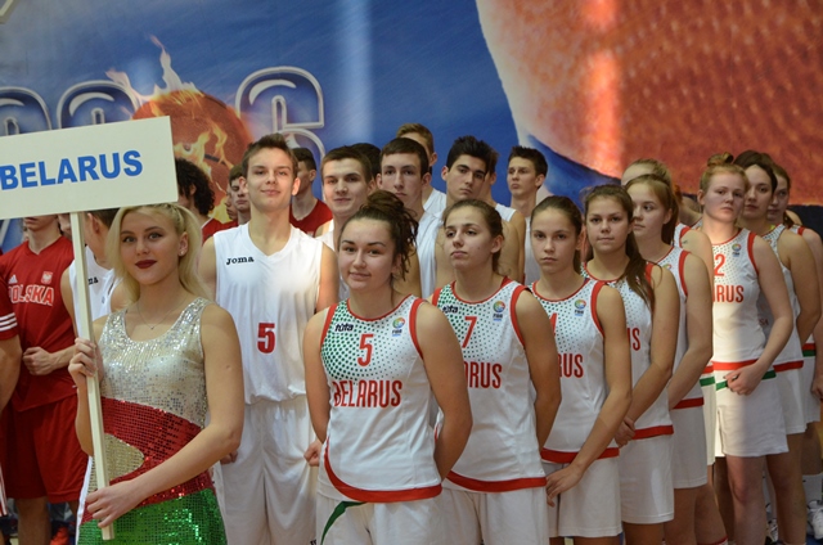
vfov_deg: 21.5
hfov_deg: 32.0
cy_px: 272
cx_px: 412
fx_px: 1437
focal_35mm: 63
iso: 1600
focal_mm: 42
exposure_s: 1/100
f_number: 5
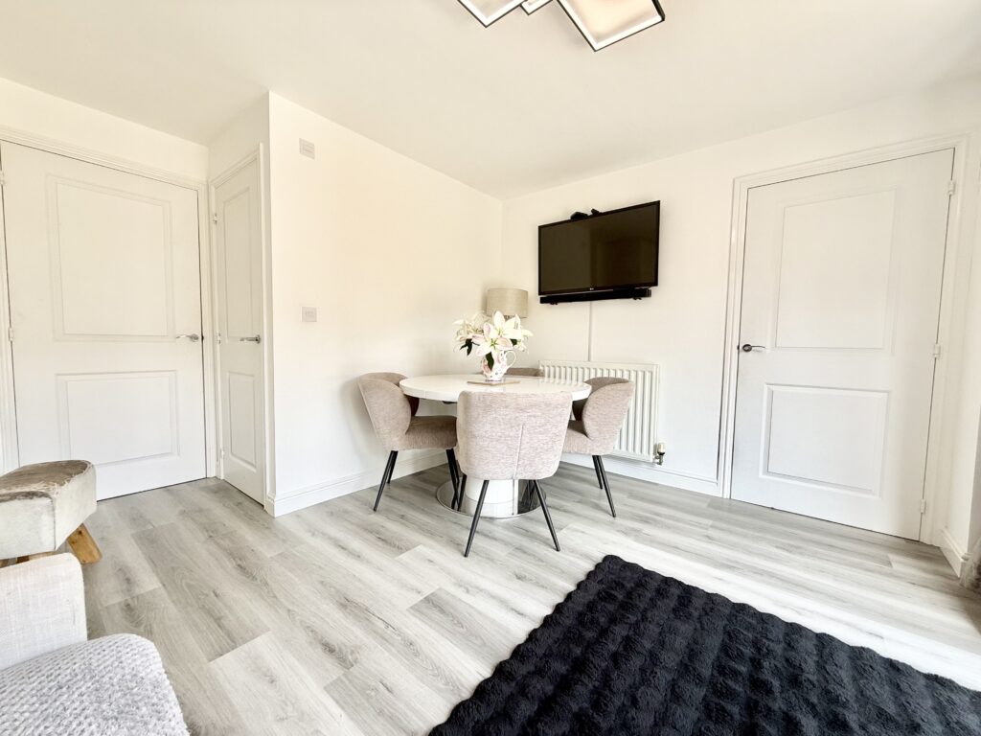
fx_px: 397
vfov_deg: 85.7
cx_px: 490
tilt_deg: -3.4
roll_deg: -1.0
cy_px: 368
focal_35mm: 14
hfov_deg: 102.1
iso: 50
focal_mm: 2.22
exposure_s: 1/126
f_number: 2.2
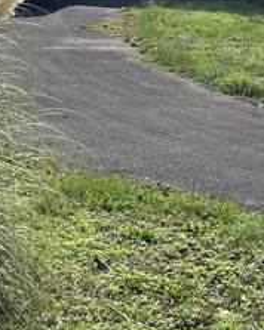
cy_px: -16
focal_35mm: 91
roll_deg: +0.2
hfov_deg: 16.6
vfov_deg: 20.3
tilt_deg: -2.2
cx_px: 252
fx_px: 890
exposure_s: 1/5848
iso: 50
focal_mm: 5.1
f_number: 1.6
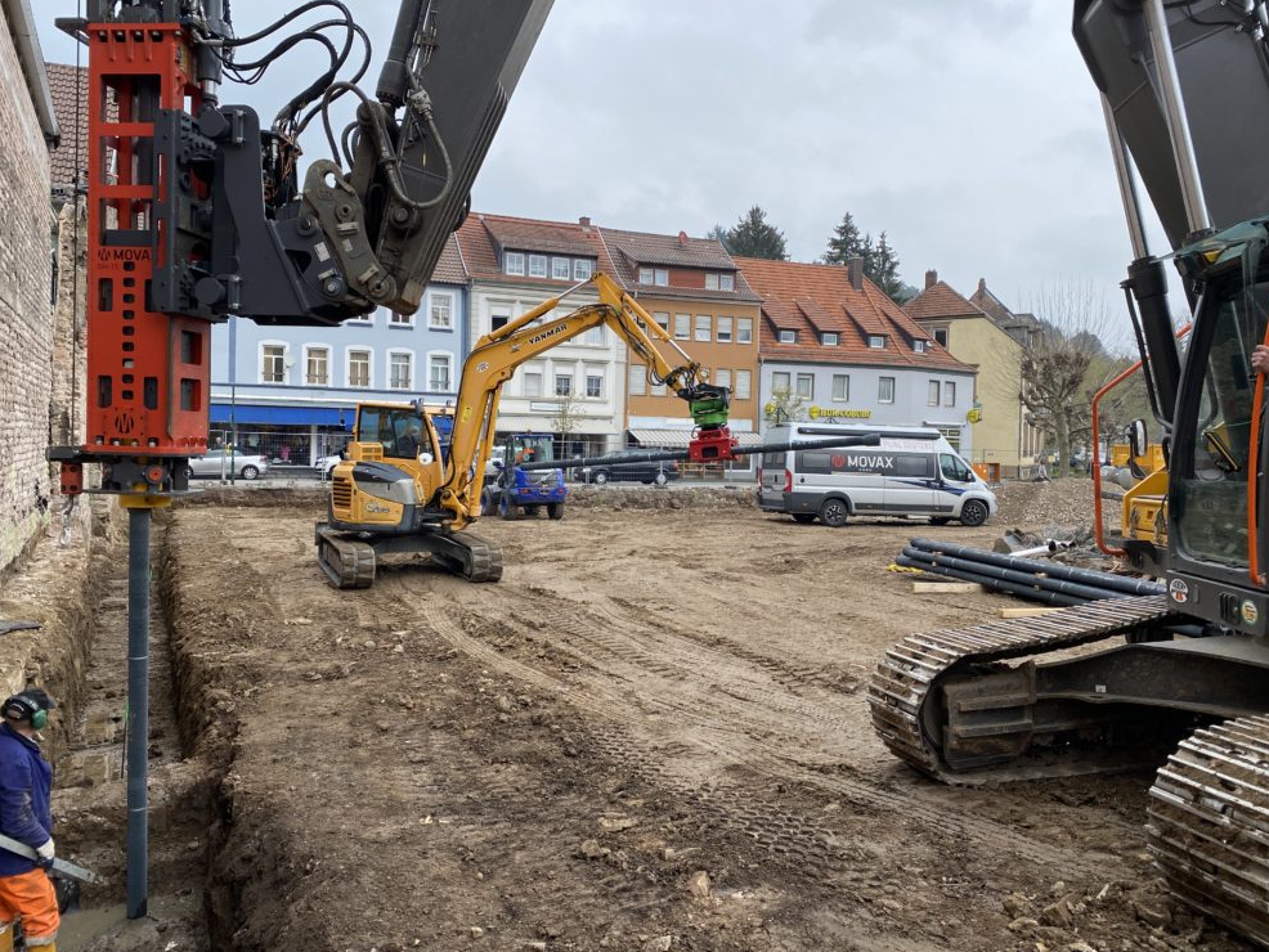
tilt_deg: -0.8
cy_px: 476
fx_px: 990
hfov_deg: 65.3
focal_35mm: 27
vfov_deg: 51.4
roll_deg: -1.7
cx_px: 616
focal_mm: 4.25
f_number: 1.8
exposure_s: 1/1157
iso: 32
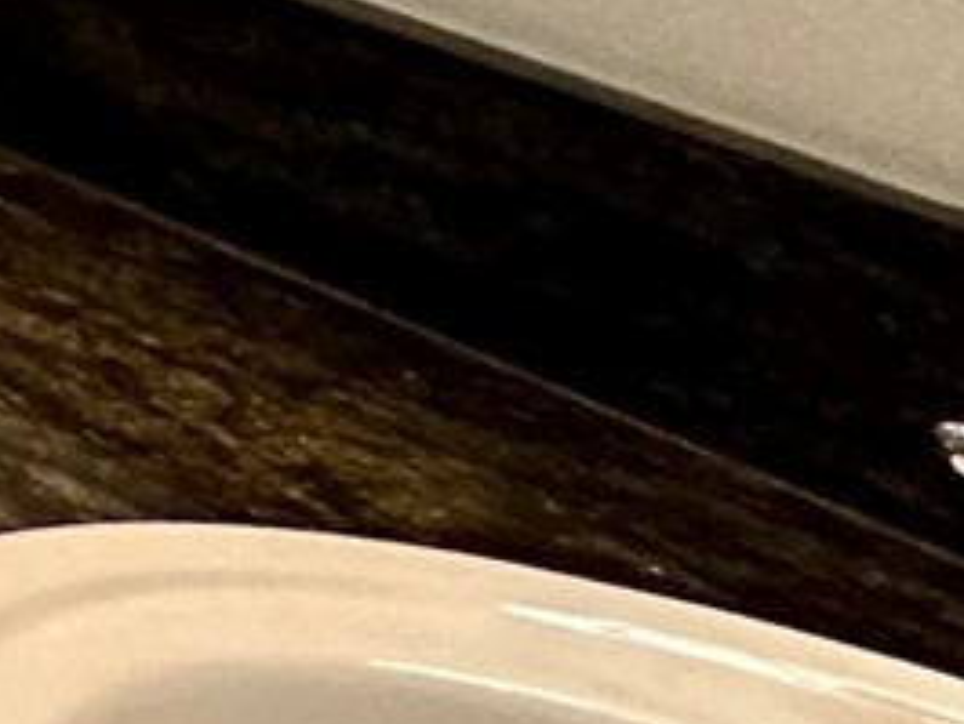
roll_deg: +3.1
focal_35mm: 108
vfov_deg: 11.2
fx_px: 3009
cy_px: -1088
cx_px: -2688
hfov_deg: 8.7
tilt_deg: -2.7
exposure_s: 1/60
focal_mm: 2.22
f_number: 2.2
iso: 200
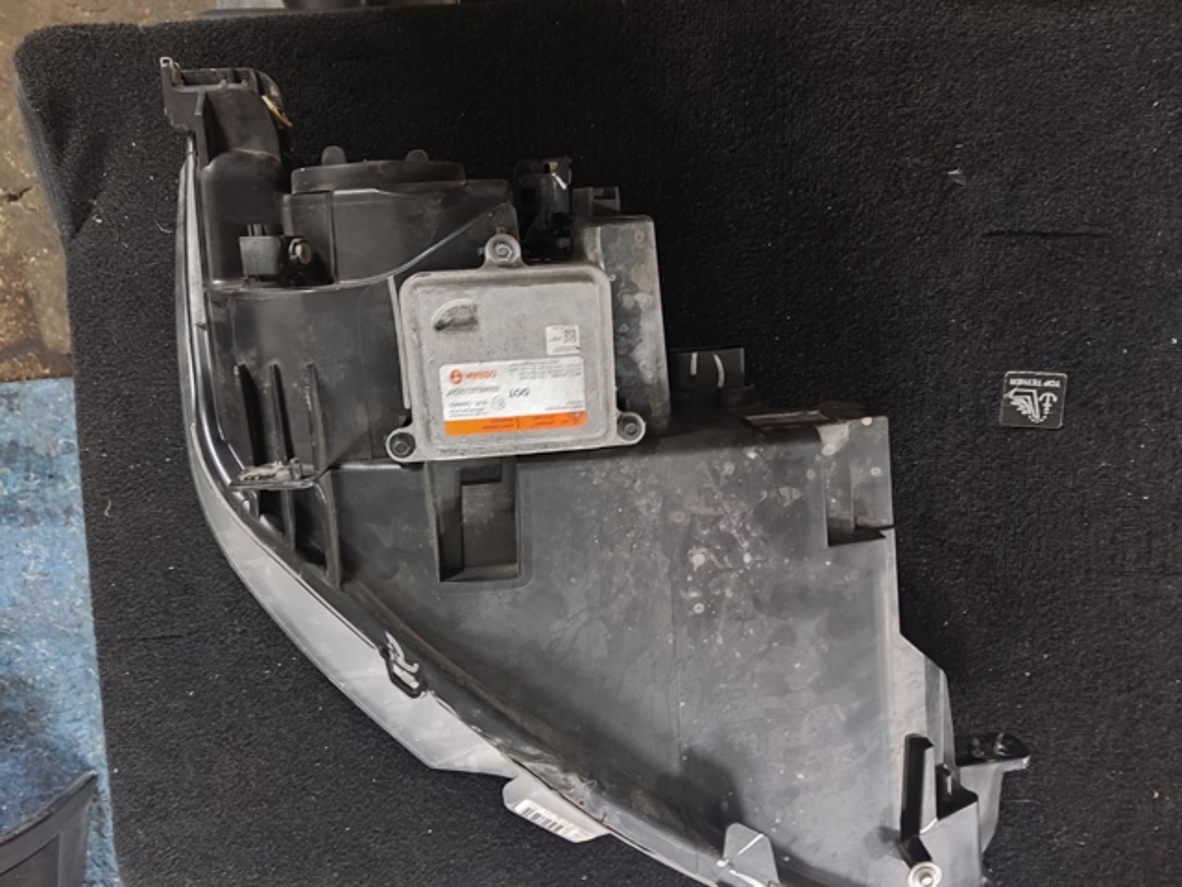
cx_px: 591
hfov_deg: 69.4
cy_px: 444
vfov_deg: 54.9
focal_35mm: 25
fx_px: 854
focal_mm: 4.71
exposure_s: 1/12
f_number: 1.79
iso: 804
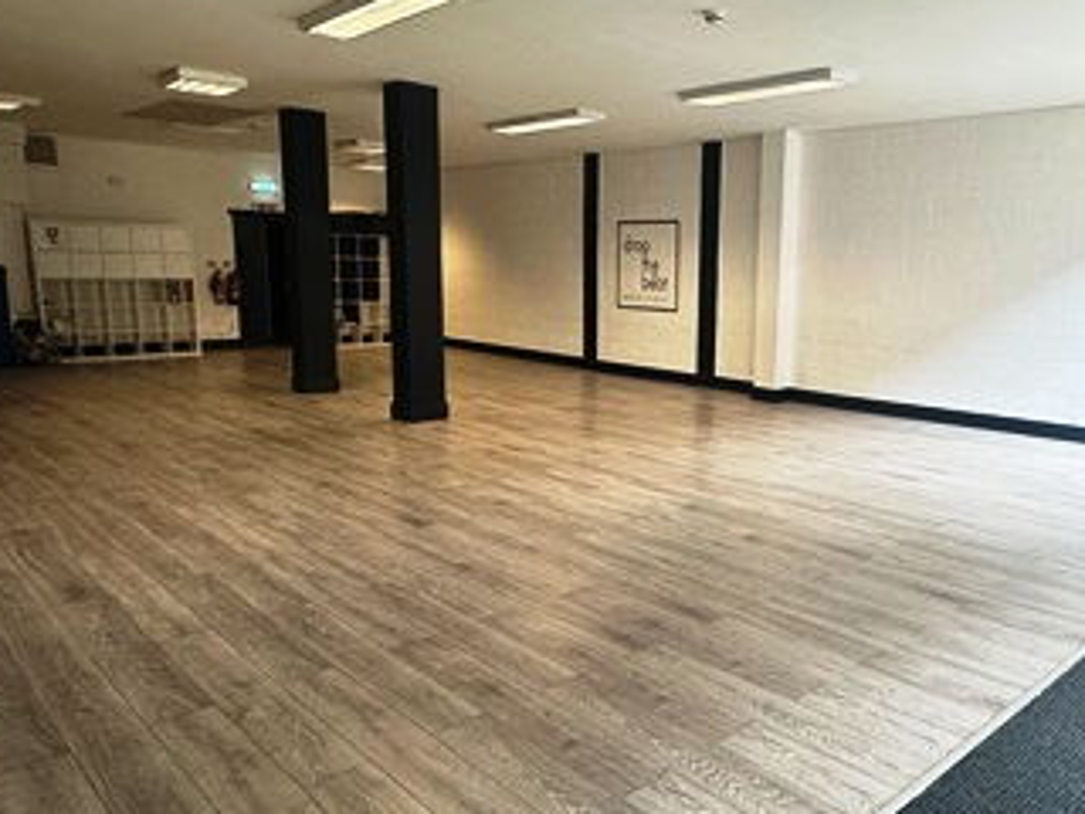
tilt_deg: -9.1
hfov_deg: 62.1
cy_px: 417
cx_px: 709
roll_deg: -1.9
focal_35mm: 28
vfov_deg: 49.7
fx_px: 878
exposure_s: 1/100
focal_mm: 2.22
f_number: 2.2
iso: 160
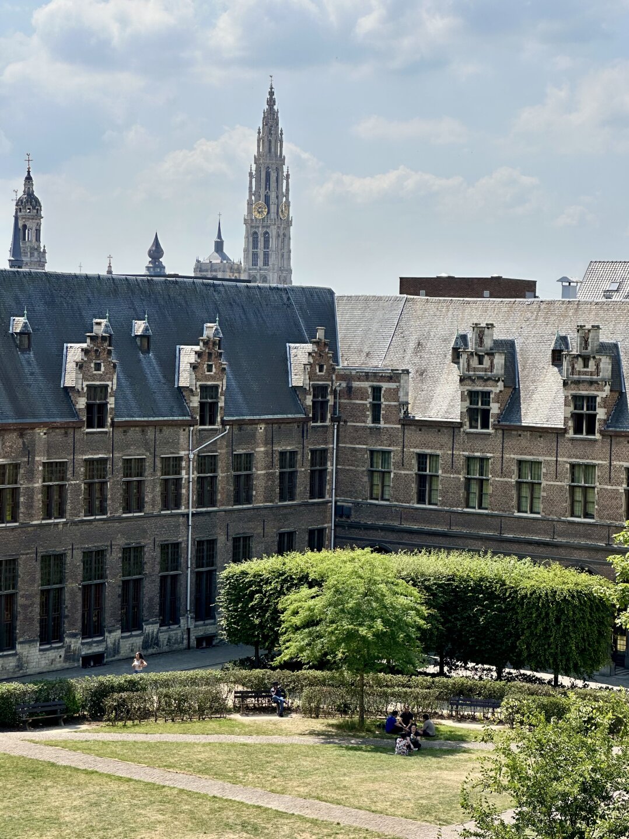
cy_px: 420
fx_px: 1865
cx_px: 314
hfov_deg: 19.1
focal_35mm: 77
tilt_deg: -1.0
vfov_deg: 25.3
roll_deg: -0.3
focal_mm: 9
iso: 32
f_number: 2.8
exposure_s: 1/968
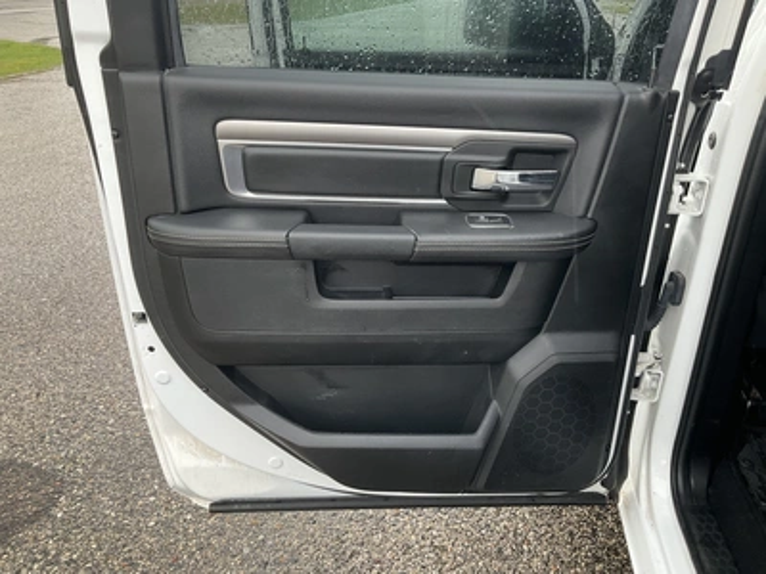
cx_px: 383
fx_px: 642
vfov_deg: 48.2
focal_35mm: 29
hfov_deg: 61.7
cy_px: 287
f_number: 1.8
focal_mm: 3
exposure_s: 1/95
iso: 64
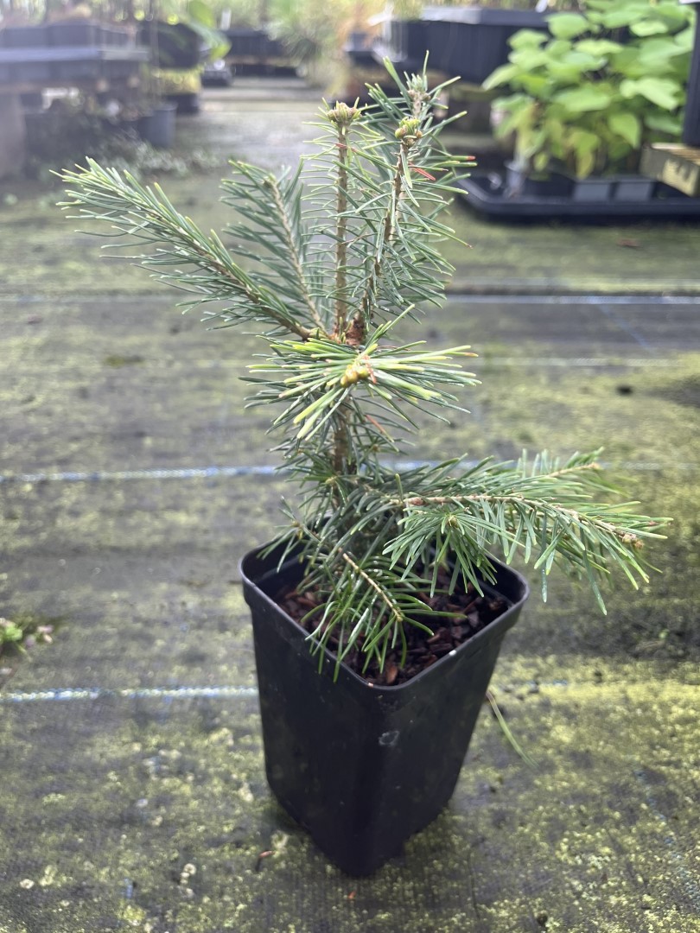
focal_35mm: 26
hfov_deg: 53.1
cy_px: 466
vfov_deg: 67.3
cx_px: 350
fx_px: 701
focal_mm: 5.1
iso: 32
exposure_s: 1/131
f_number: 1.6
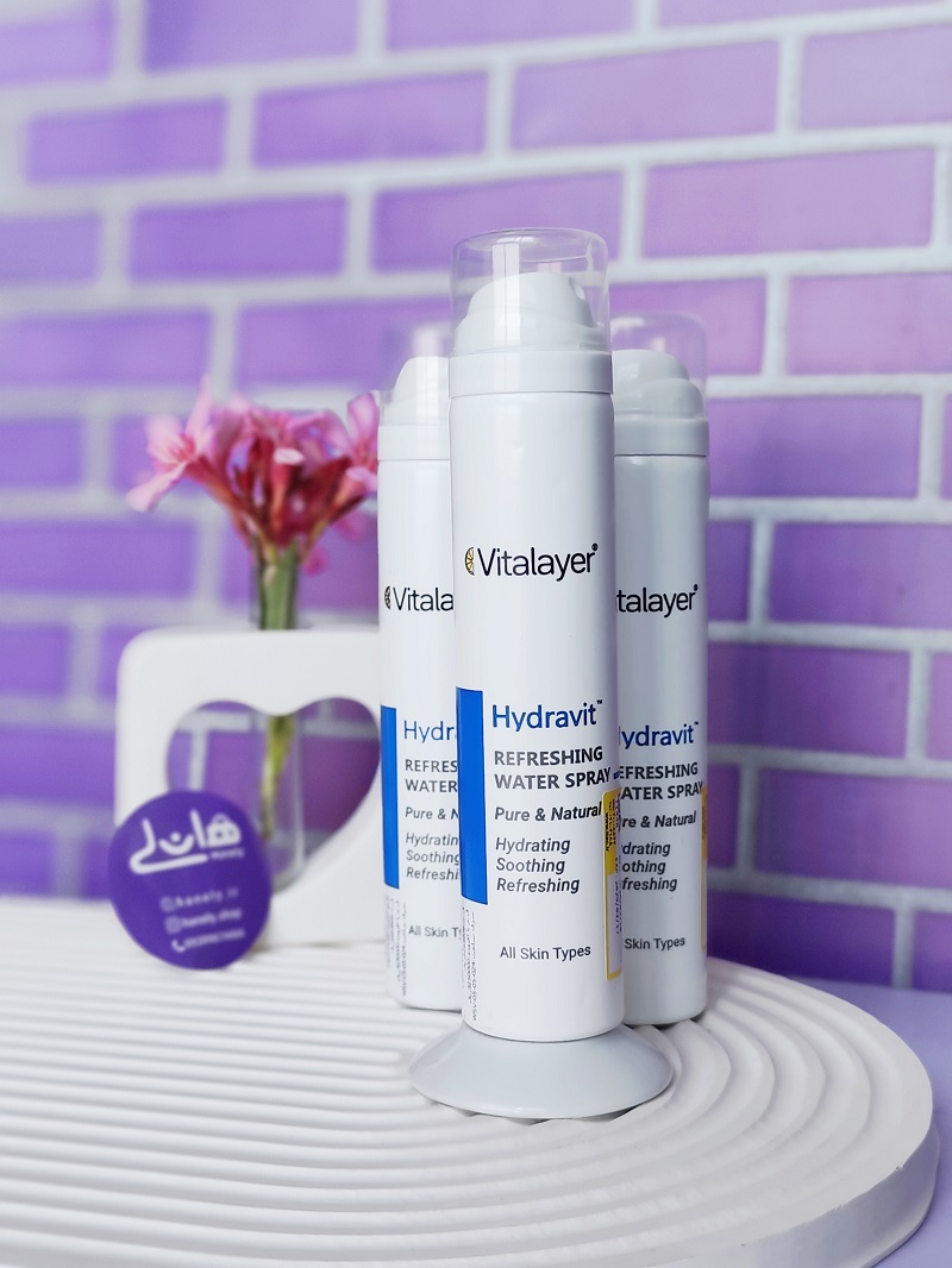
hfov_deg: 31.5
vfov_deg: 41.2
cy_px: 634
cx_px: 476
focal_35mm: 46
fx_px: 1686
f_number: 1.65
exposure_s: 1/100
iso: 160
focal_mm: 6.19
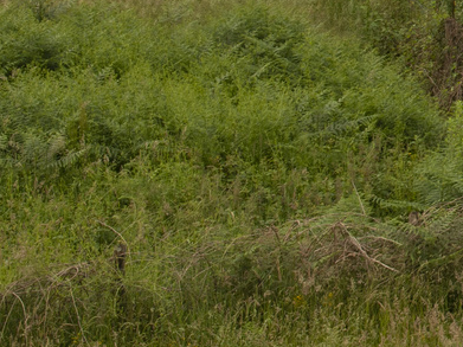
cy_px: -264
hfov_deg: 9.5
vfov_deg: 7.5
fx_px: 2559
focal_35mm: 191
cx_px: 984
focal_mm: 27
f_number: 6.3
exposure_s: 1/400
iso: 250
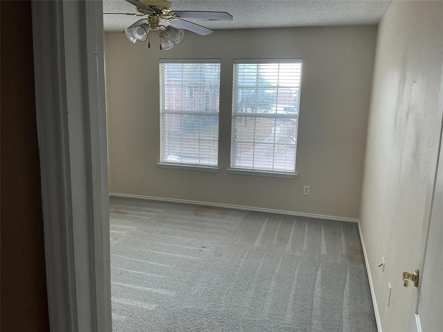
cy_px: 166
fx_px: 371
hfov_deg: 61.7
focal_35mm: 29
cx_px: 222
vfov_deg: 48.2
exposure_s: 1/120
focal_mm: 3
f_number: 1.8
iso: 64
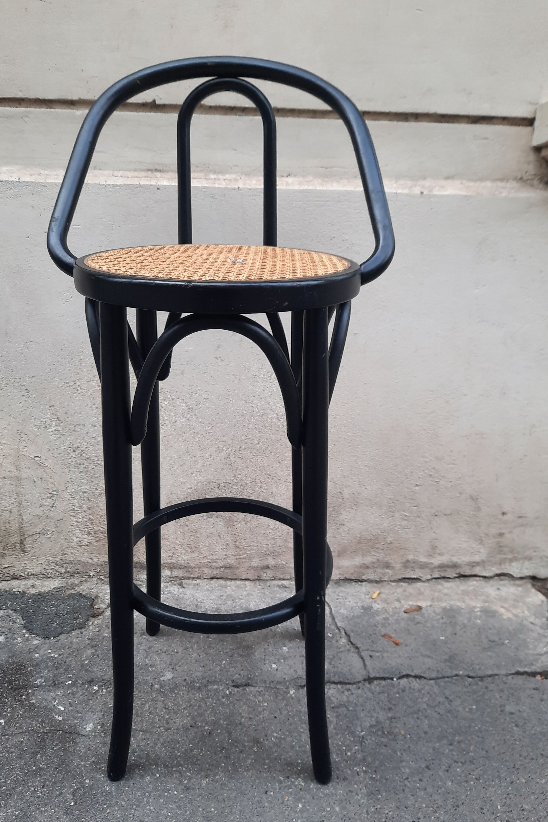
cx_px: 263
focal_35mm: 27
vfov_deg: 67.4
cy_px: 417
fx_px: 616
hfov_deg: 47.9
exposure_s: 1/50
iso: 40
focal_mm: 4.6
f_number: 2
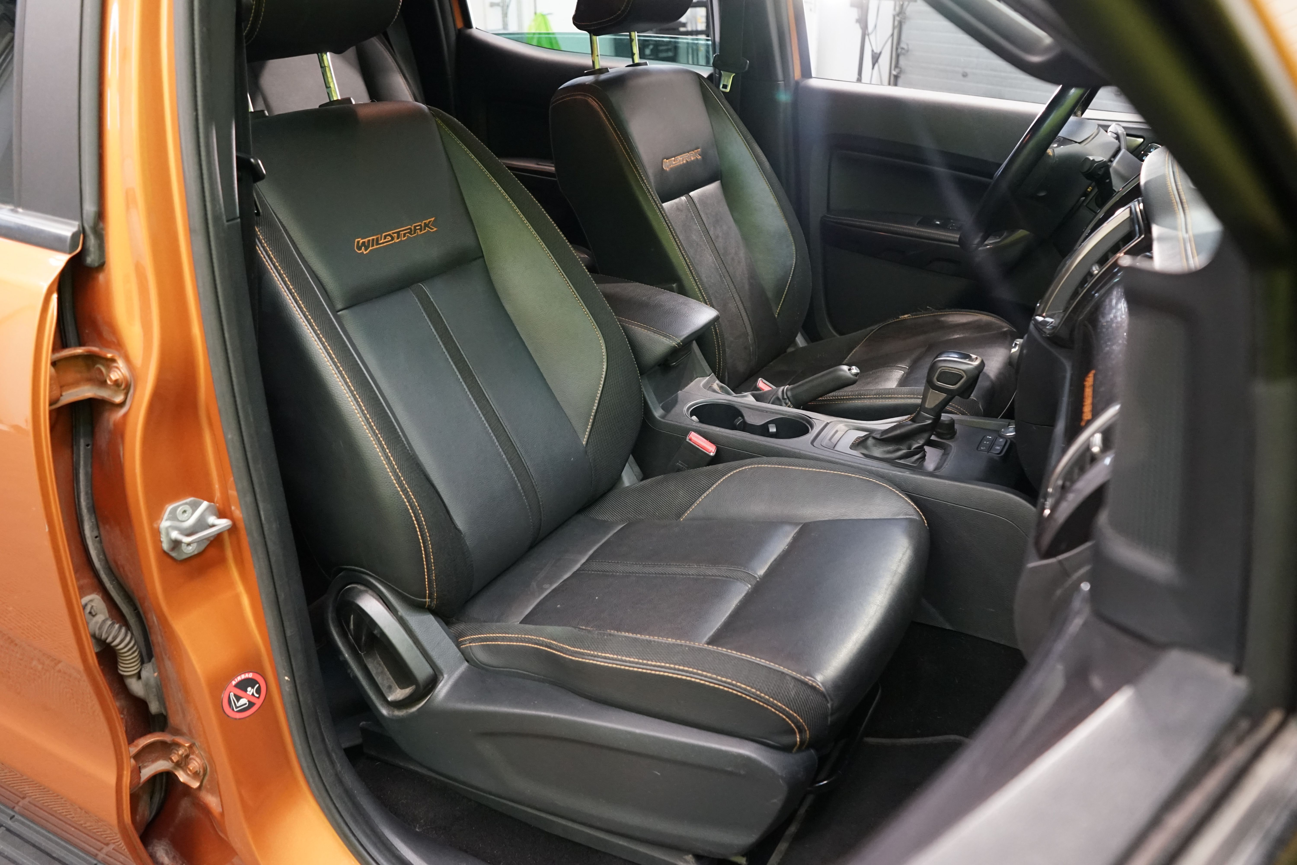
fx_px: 1009
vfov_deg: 46.4
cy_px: 432
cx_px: 648
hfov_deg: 65.5
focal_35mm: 28
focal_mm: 28
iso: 3200
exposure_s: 1/50
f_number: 5
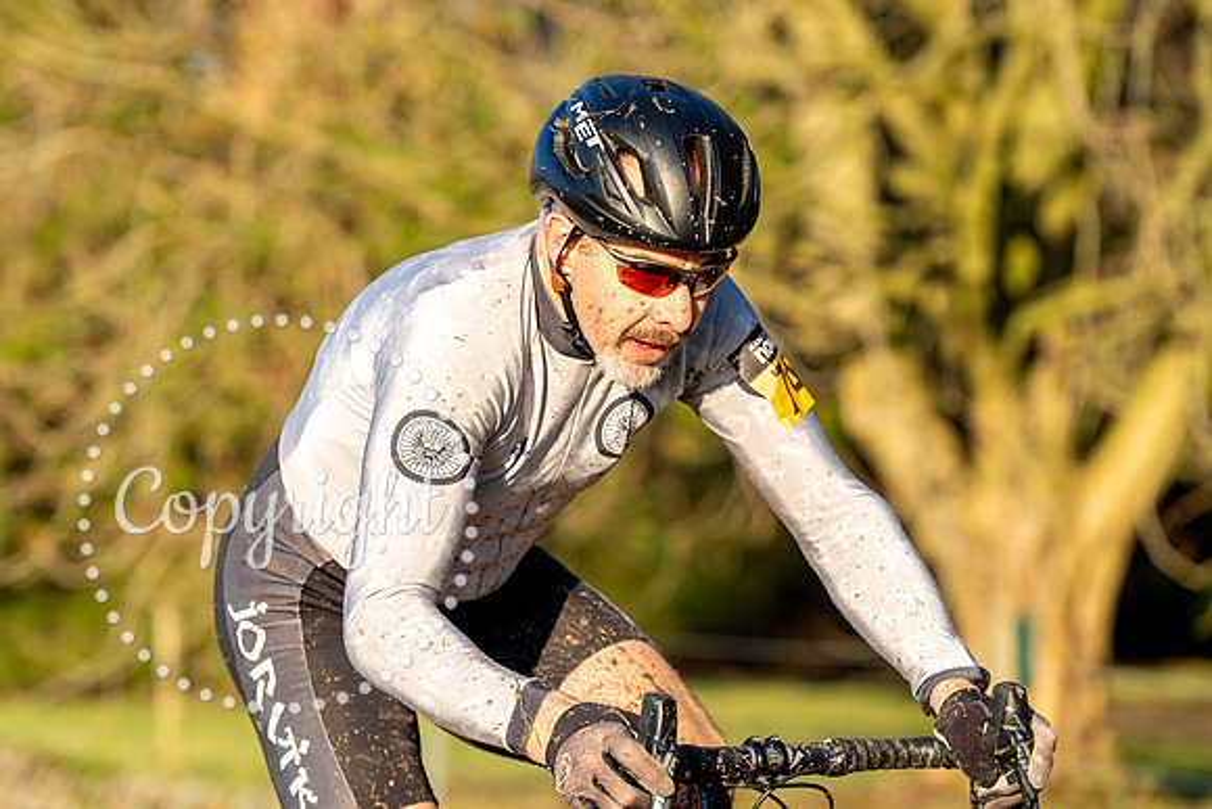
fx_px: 5585
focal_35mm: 166
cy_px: 305
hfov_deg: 12.4
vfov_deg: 8.3
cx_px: 456
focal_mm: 133
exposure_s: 1/1000
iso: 250
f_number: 3.5
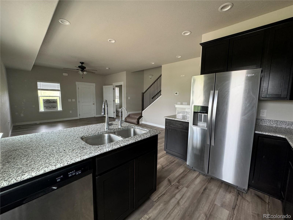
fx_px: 119
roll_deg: -1.4
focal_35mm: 14
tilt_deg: -7.1
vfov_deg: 85.7
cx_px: 146
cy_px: 110
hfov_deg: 102.1
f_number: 2.2
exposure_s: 1/62
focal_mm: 2.22
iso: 320
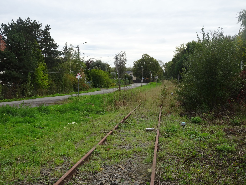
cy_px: 92
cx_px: 123
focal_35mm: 38
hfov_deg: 49.0
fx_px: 270
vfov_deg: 37.7
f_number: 4
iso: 80
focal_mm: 6.56
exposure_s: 1/320
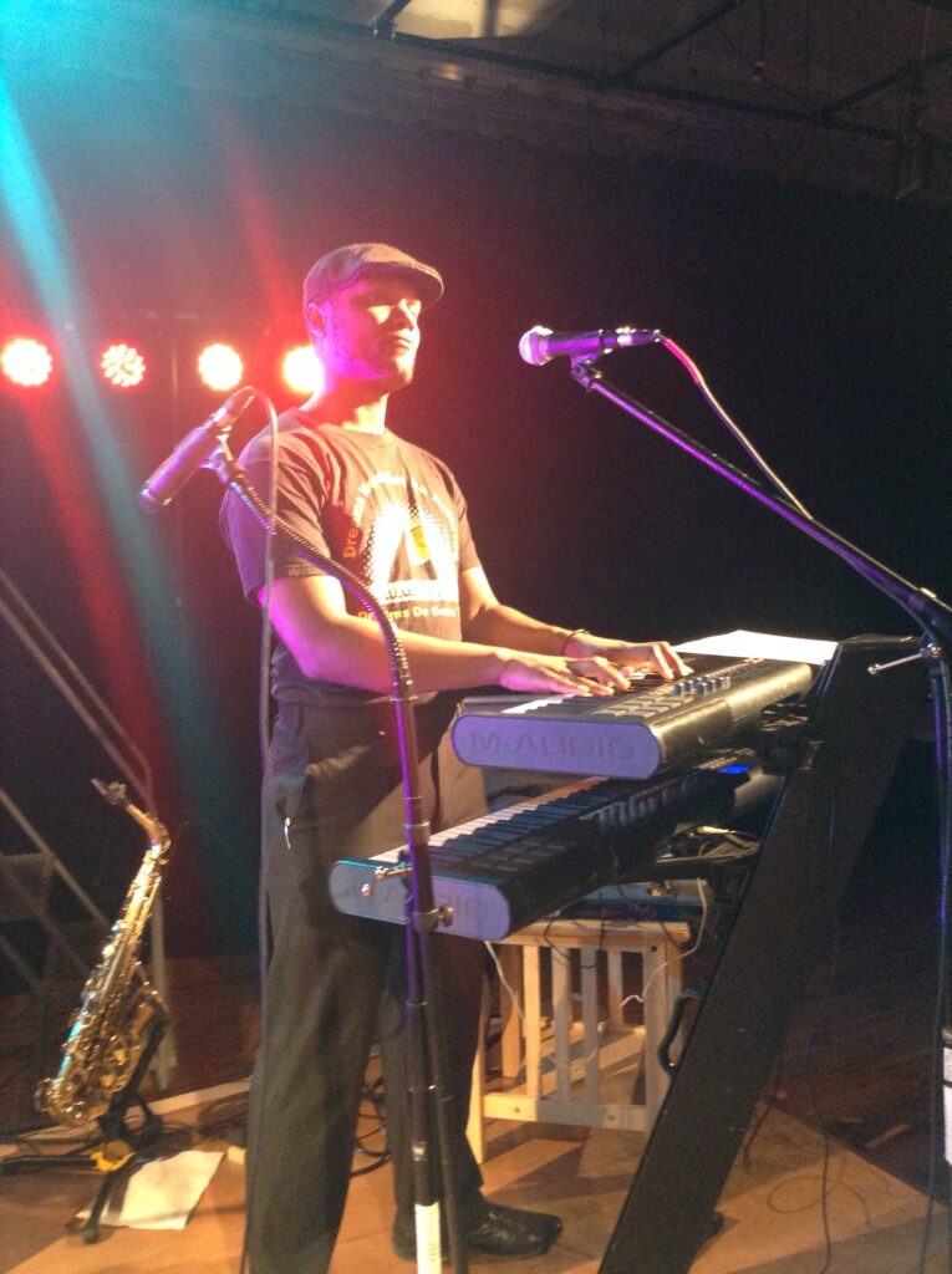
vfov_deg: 55.4
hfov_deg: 42.8
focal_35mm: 33
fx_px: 1213
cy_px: 637
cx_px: 476
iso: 250
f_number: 2.4
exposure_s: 1/20
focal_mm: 3.3
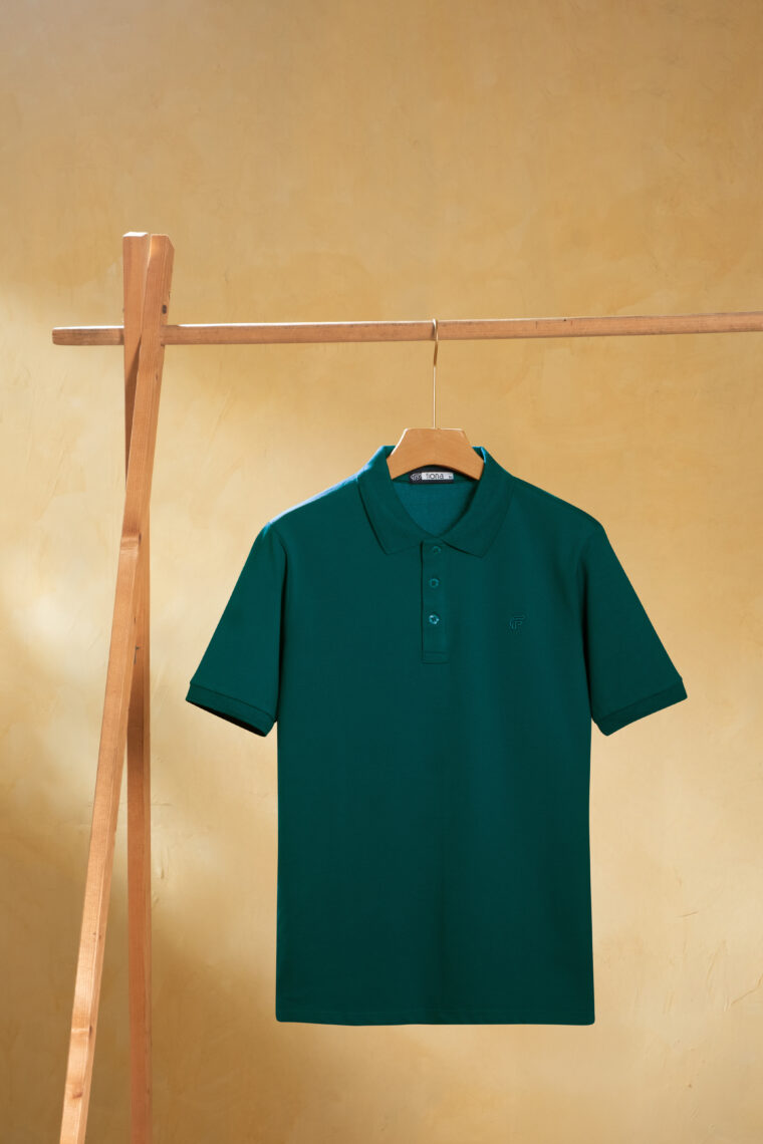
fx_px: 2639
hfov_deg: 16.5
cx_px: 382
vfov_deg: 24.5
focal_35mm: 83
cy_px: 572
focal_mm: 55
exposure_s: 1/50
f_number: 9
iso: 500
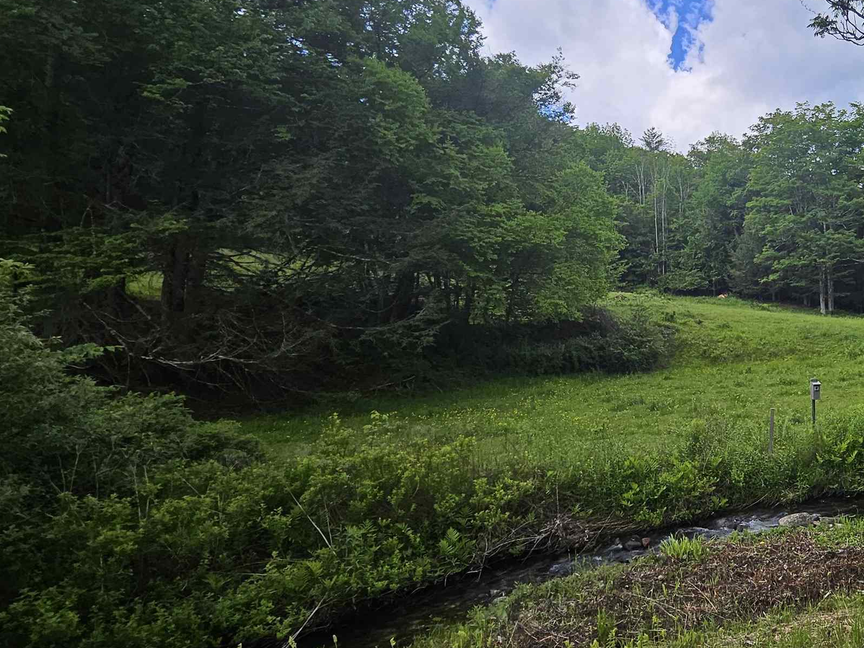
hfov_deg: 60.0
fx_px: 624
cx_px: 762
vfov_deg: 54.6
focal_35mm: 25
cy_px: 269
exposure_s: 1/507
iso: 32
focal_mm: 1.74
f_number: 2.2
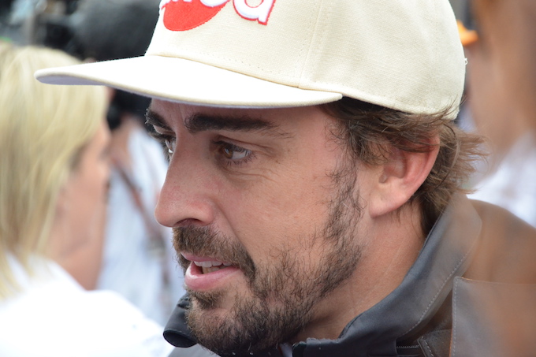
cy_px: 178
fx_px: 1898
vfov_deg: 10.7
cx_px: 268
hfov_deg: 16.1
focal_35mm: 128
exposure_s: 1/160
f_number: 5.6
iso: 2500
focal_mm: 85
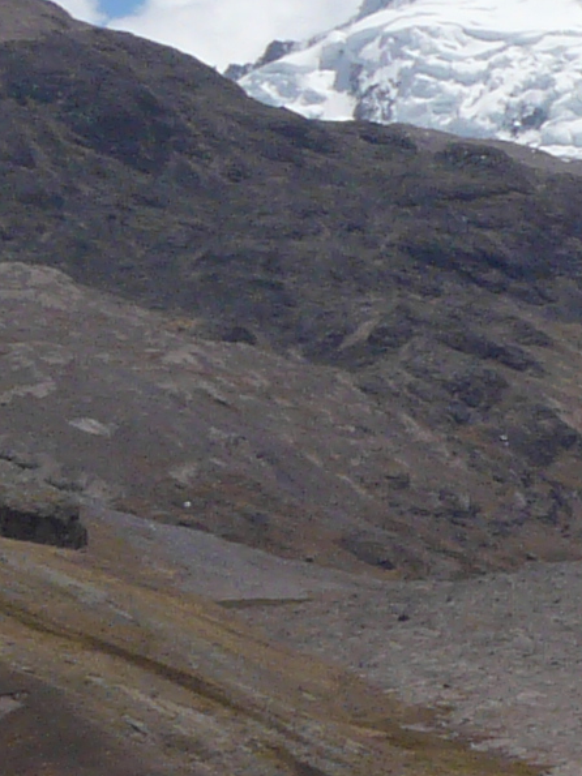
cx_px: 2034
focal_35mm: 258
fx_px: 5786
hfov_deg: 5.3
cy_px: 518
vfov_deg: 7.7
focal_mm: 7.7
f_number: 6.3
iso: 100
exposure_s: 1/1000
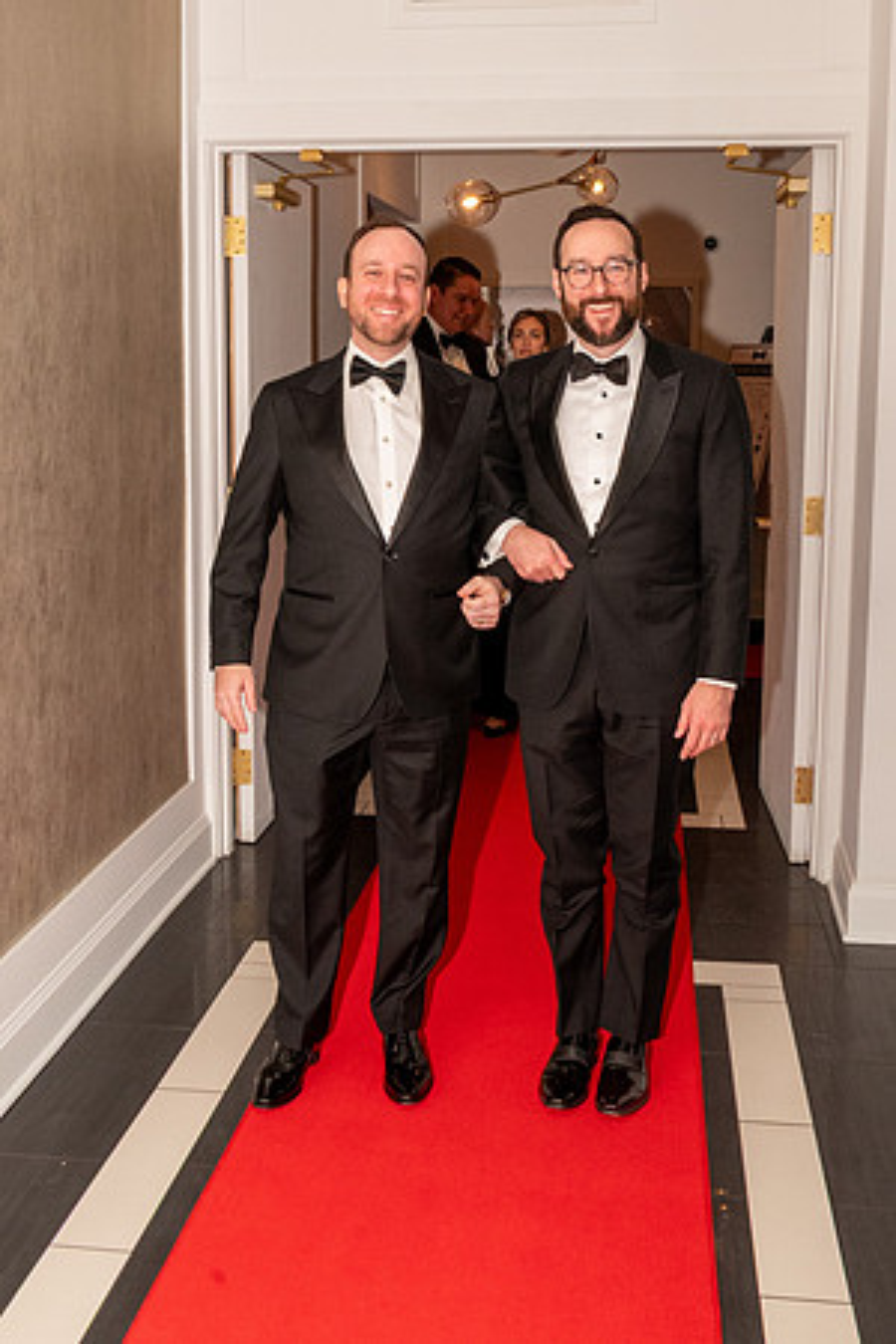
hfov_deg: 36.9
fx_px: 1344
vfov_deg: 53.1
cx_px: 448
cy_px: 672
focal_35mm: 36
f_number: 13
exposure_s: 1/200
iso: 1600
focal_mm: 24
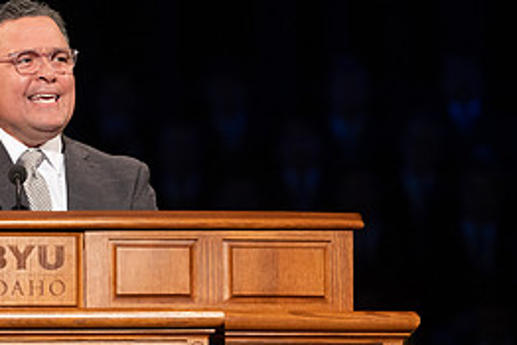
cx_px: 36
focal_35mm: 479
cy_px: 162
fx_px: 6882
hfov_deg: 4.3
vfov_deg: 2.9
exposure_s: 1/320
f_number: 3.2
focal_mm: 195
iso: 1000
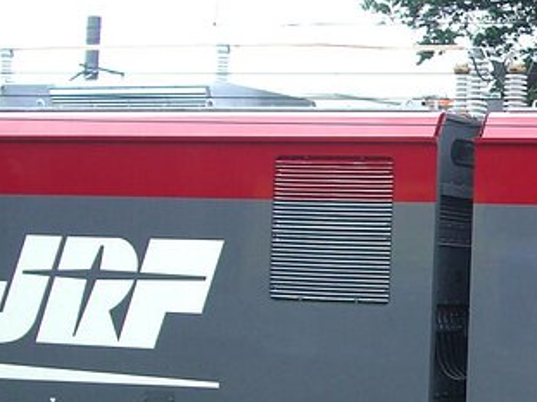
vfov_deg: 11.8
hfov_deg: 15.1
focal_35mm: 125
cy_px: 293
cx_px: 685
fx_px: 1938
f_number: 2.8
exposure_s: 1/400
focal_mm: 7.9
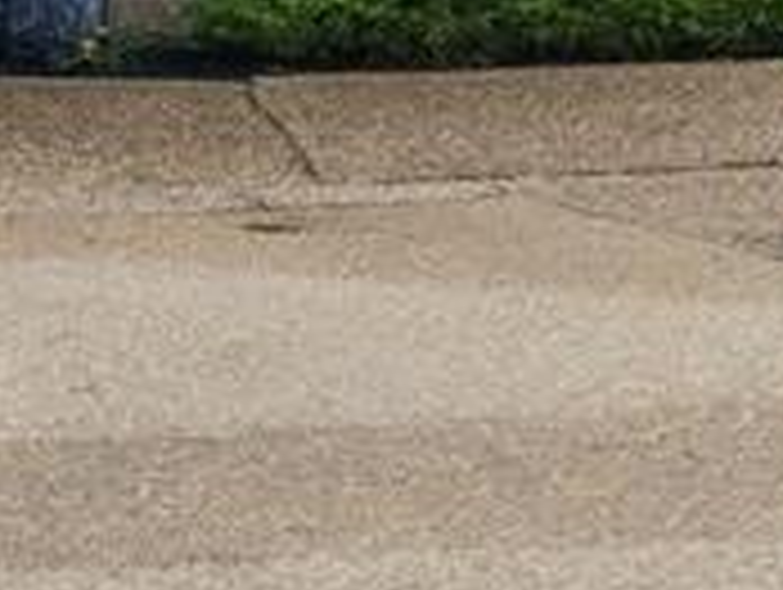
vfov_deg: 9.3
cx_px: -162
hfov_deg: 13.1
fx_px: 3330
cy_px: -707
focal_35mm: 147
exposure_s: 1/500
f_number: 8
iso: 400
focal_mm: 26
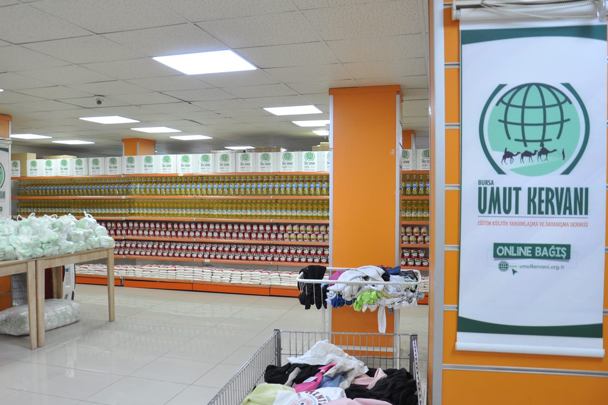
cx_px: 262
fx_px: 523
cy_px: 201
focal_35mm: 31
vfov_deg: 42.3
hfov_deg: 60.1
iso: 400
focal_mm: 18
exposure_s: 1/40
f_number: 6.3
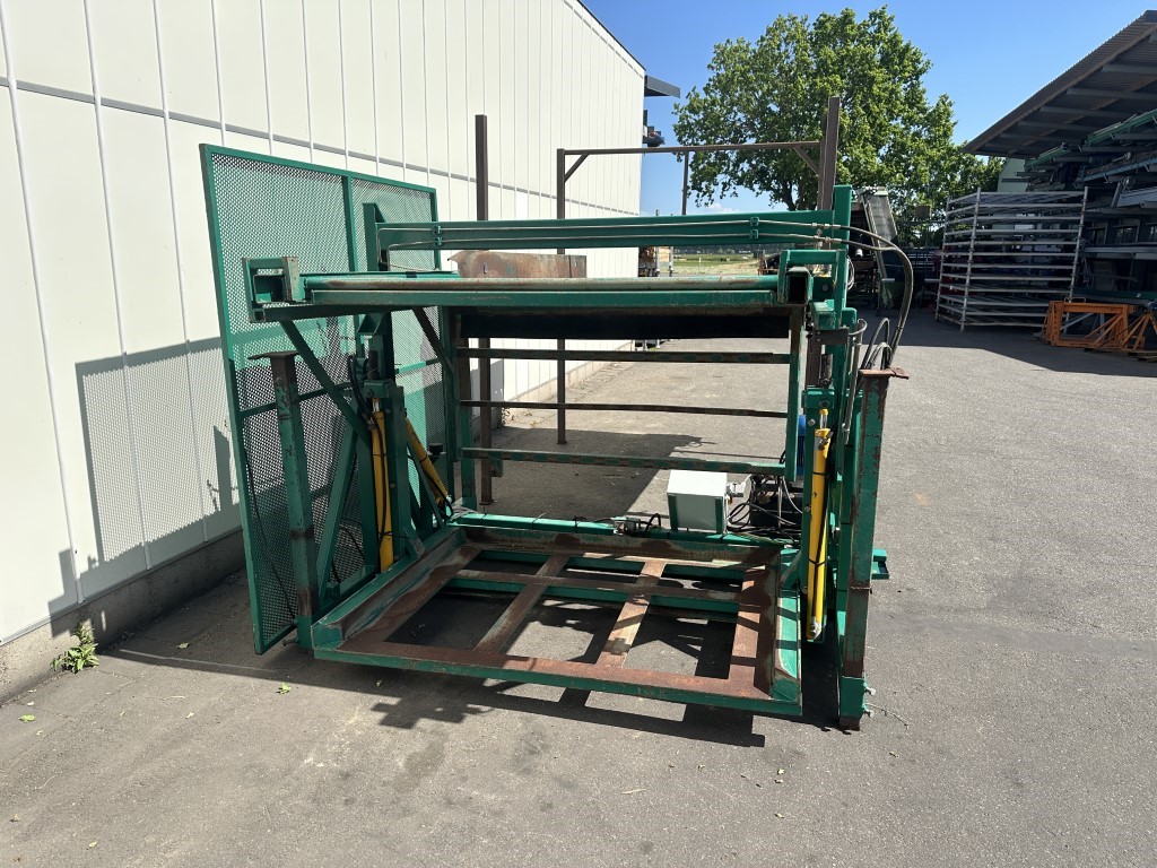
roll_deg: +0.2
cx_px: 578
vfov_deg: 56.8
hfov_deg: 71.6
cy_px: 434
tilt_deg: -12.8
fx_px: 802
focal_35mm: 24
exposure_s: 1/4016
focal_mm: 6.86
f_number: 1.78
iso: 80
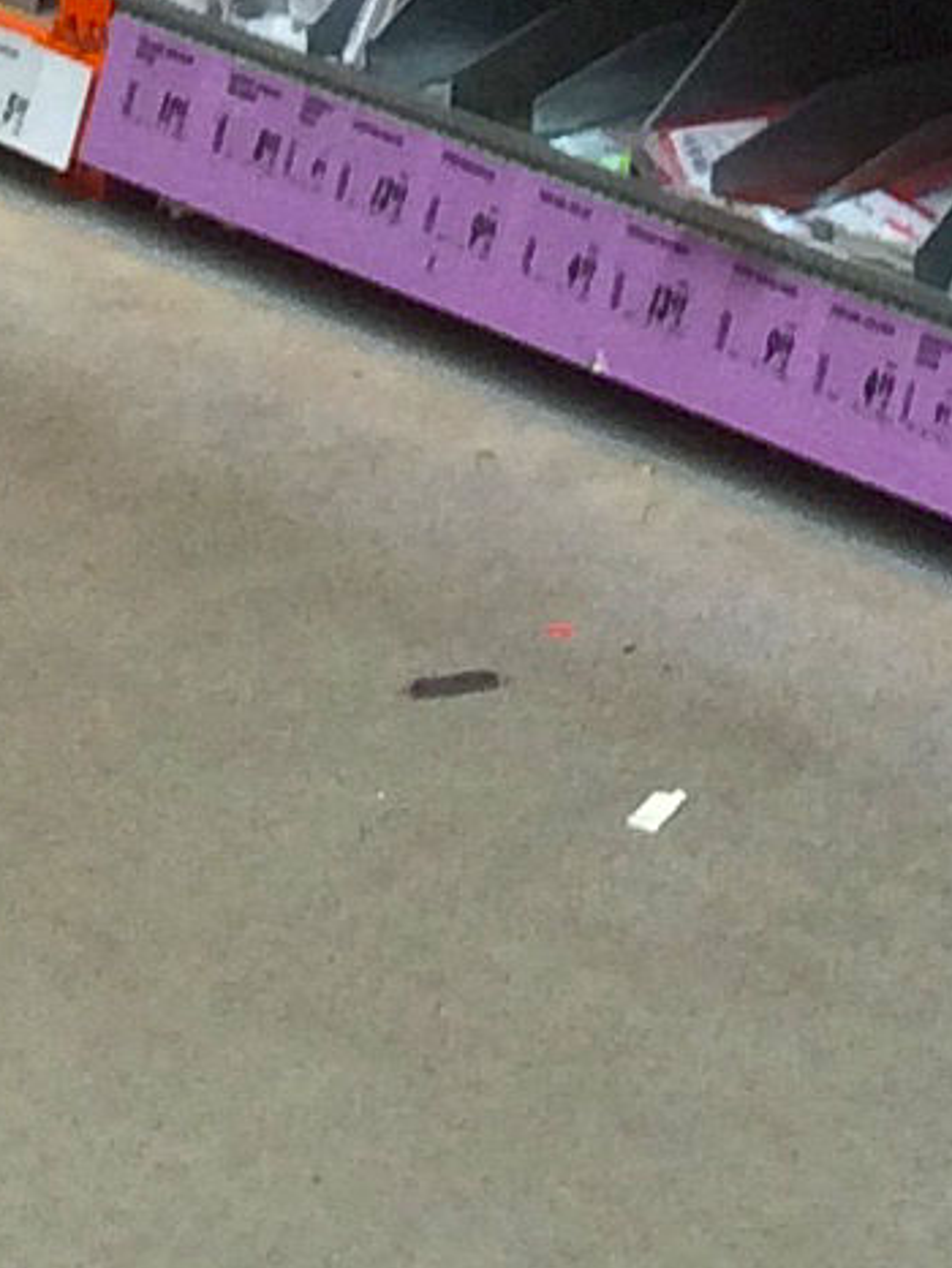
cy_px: -2411
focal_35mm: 203
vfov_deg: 8.4
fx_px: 7437
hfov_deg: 7.2
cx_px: 1376
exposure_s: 1/50
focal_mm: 4.15
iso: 40
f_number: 2.2
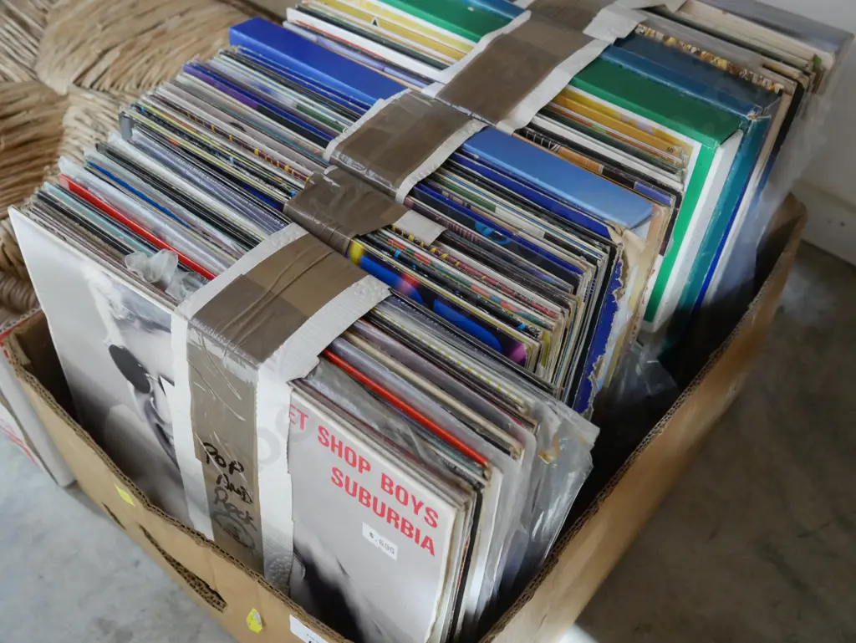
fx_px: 841
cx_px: 428
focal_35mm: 34
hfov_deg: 53.9
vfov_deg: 41.8
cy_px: 322
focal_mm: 17
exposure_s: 1/20
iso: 3200
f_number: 4
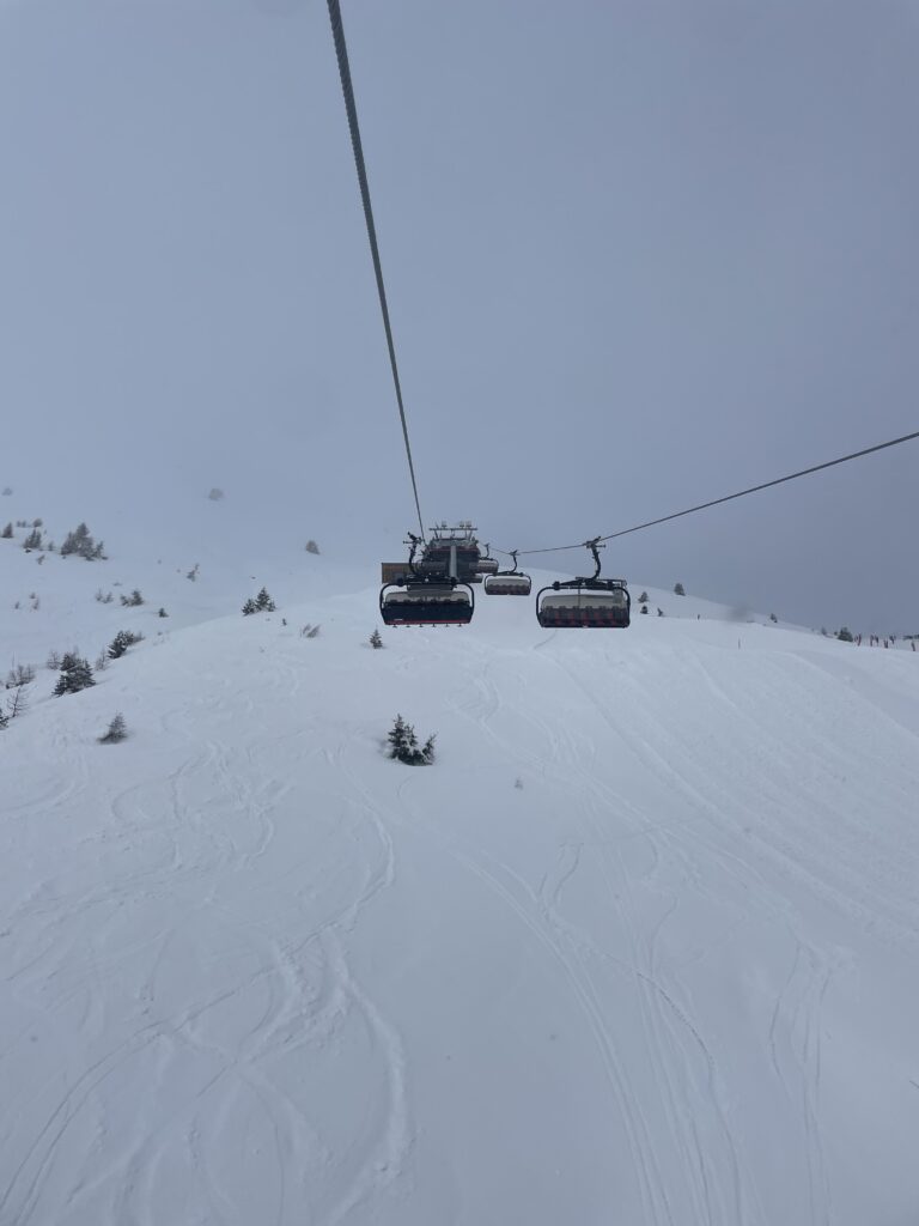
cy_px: 613
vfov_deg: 67.3
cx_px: 460
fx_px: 920
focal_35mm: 26
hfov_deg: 53.1
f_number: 1.6
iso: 32
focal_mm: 4.2
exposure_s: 1/20408
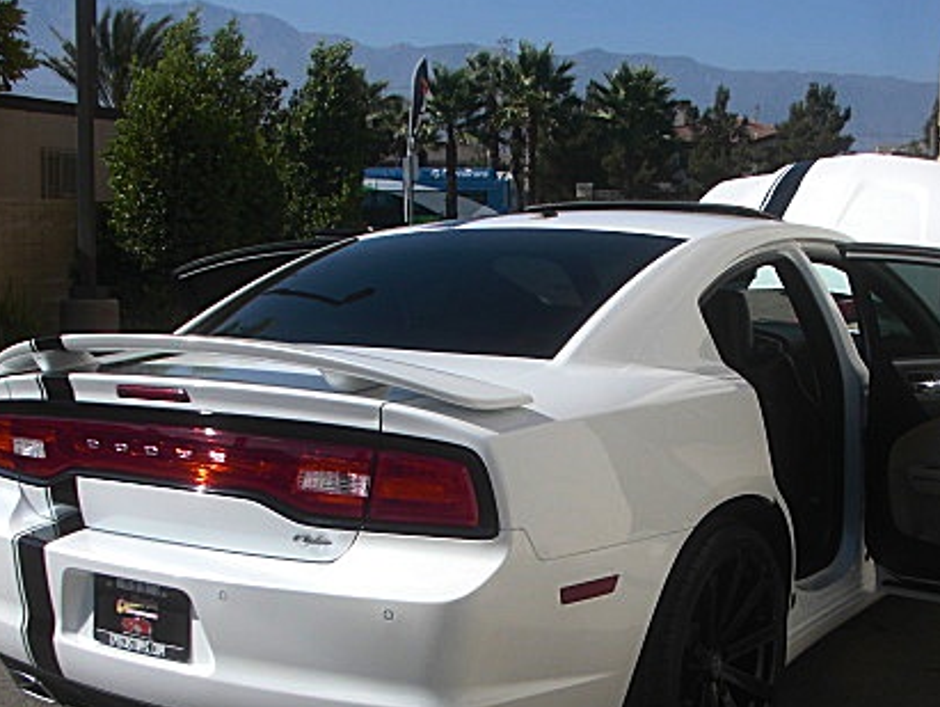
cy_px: 531
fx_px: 1522
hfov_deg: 34.1
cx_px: 590
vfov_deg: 25.8
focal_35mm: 56
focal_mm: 6.3
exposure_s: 1/160
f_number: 7.9
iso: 50
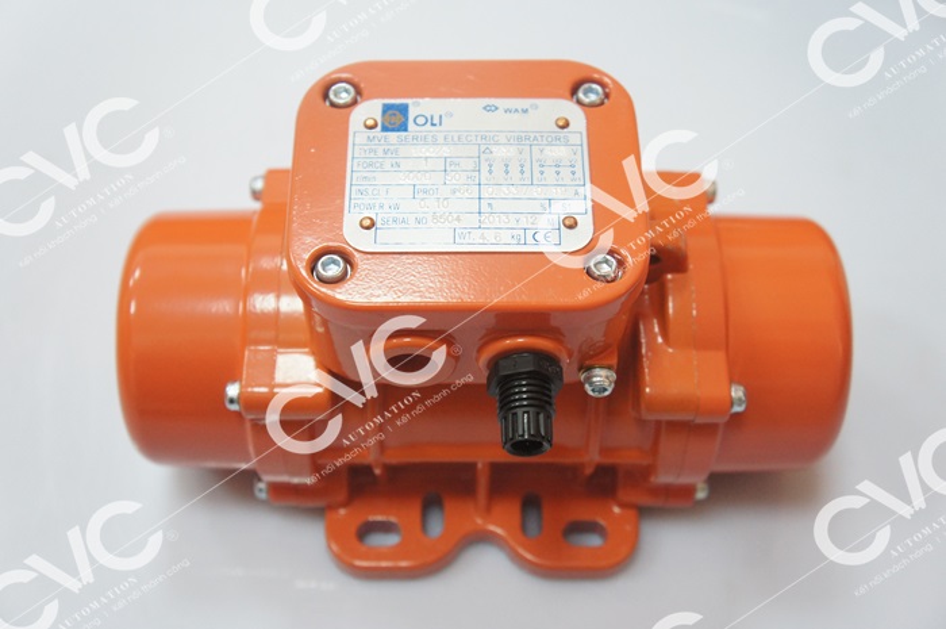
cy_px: 314
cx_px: 473
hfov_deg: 45.0
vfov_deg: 30.8
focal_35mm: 44
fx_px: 1142
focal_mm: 29
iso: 1600
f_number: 4
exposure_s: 1/60
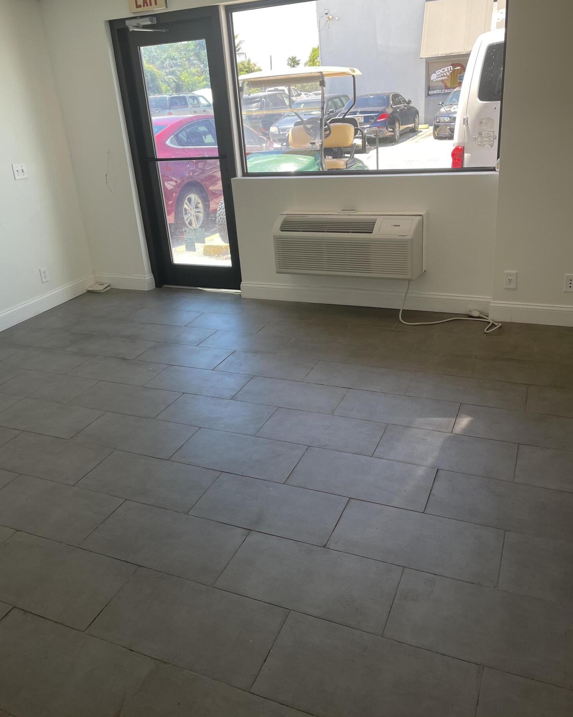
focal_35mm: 27
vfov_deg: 64.0
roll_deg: +4.1
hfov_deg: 53.2
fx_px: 572
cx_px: 280
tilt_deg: -21.3
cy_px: 335
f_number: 1.6
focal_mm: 5.1
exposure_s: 1/130
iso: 32
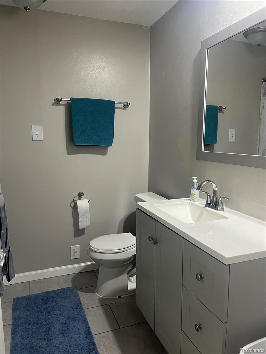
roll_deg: -0.1
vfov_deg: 67.3
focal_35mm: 26
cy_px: 177
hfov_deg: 53.1
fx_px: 266
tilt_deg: -8.6
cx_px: 133
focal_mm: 5.1
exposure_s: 1/60
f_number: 1.6
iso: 320
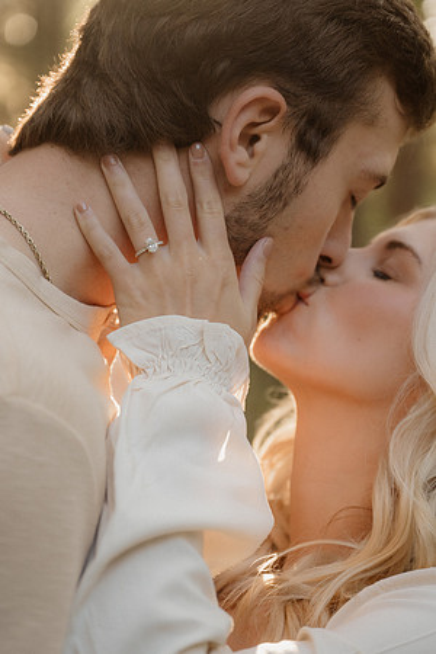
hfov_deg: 13.0
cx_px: 218
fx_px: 1907
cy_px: 327
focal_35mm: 105
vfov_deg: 19.5
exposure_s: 1/125
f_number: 2.8
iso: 500
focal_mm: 70
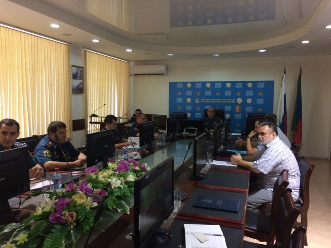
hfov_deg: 61.7
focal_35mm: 29
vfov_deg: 48.2
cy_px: 124
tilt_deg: -1.5
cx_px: 166
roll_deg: -1.3
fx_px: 277
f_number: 2.2
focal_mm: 4.15
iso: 160
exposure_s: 1/33
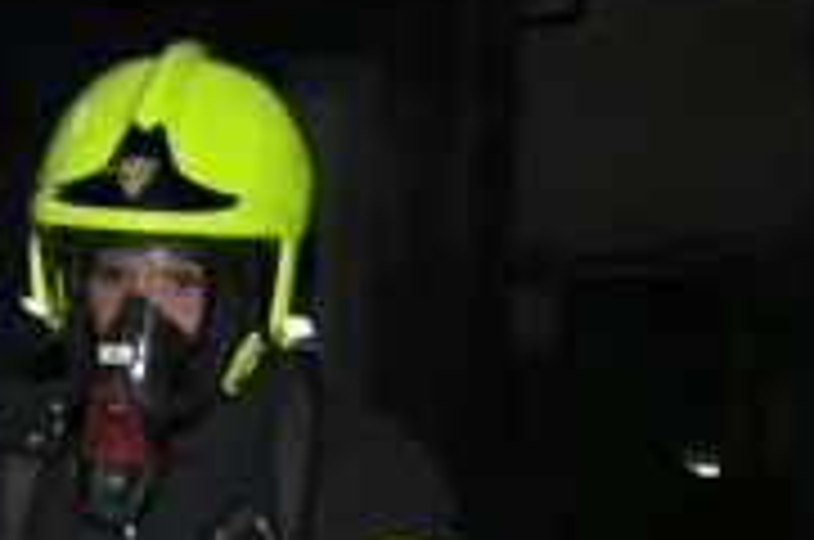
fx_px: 4261
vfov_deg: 7.1
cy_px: 835
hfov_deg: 10.6
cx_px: -337
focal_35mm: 189
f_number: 4.5
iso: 200
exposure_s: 1/60
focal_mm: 35
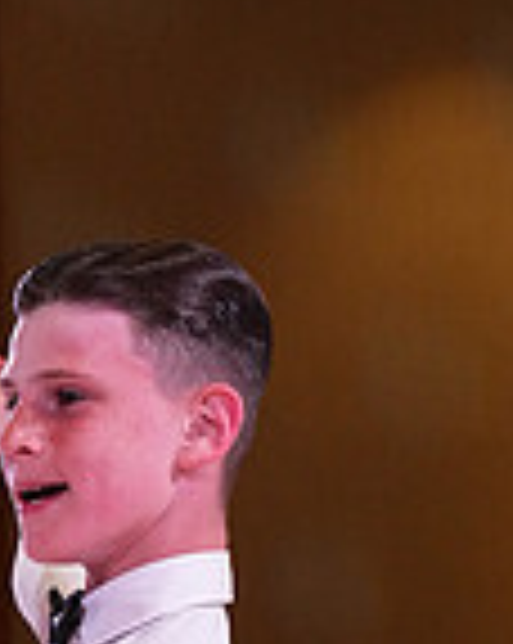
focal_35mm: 366
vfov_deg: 5.2
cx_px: -223
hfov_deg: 4.2
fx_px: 6961
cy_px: 1198
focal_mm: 96
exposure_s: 1/320
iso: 5000
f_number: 8
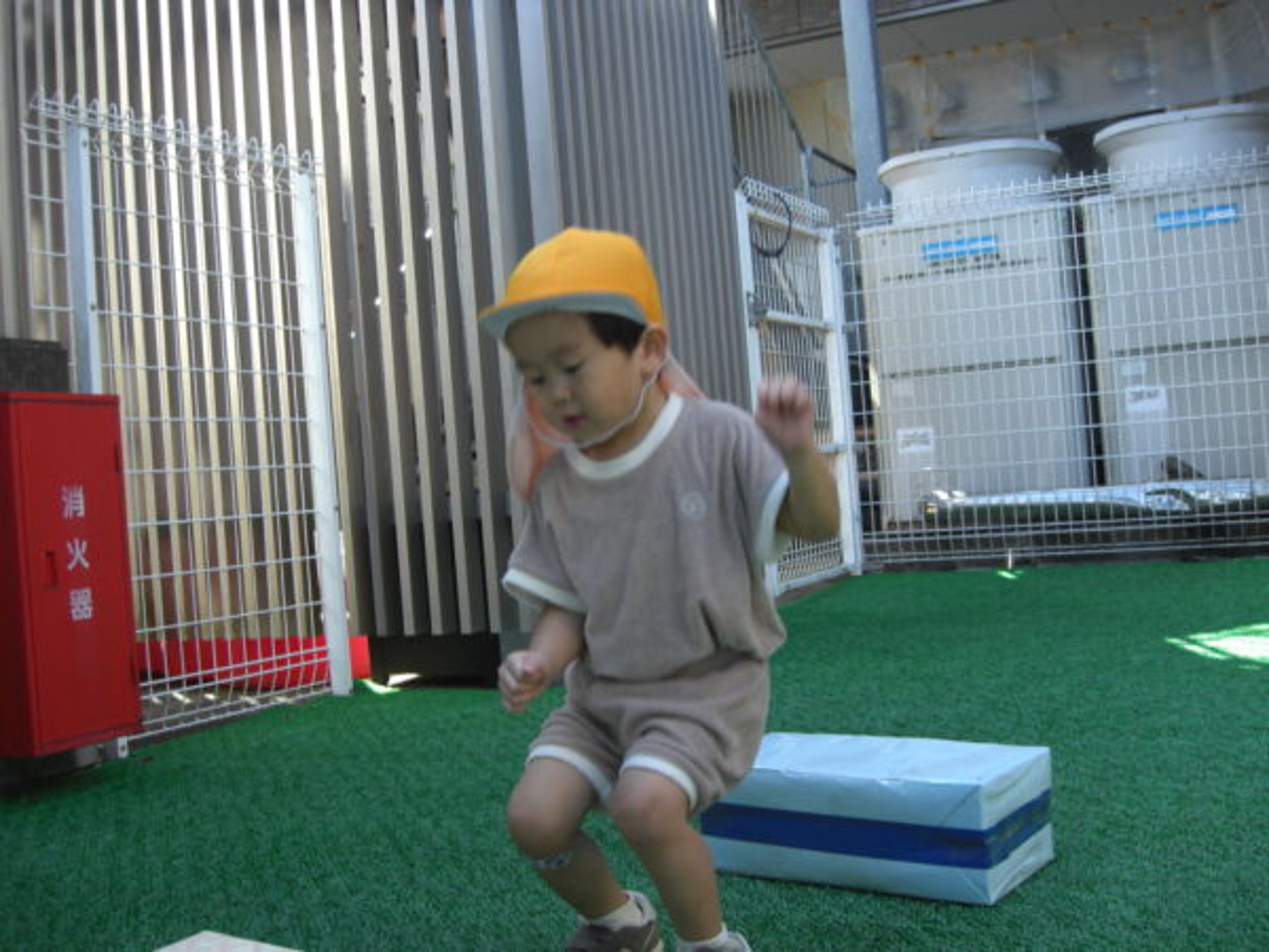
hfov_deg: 49.0
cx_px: 634
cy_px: 476
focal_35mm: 38
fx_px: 1393
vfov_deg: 37.7
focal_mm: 7.9
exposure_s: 1/160
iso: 80
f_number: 2.8
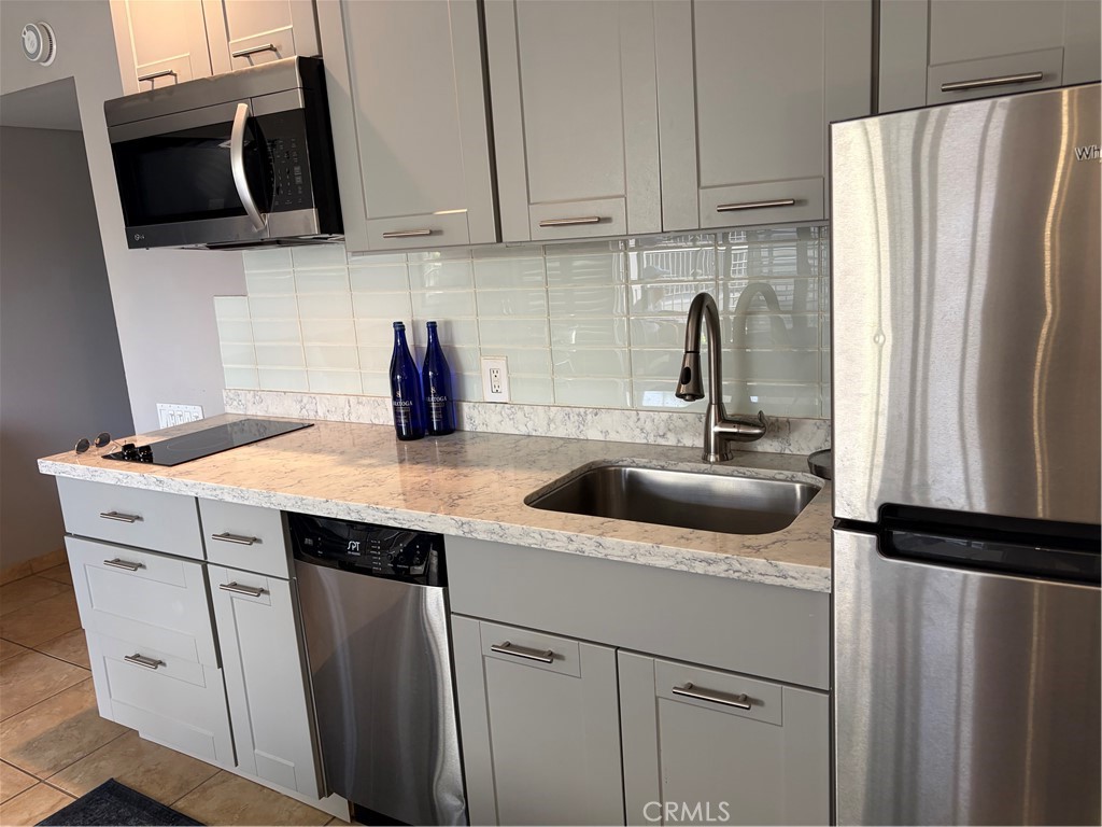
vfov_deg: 53.1
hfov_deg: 67.3
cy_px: 414
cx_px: 551
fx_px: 828
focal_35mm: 26
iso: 100
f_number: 1.6
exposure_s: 1/60
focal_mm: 5.96
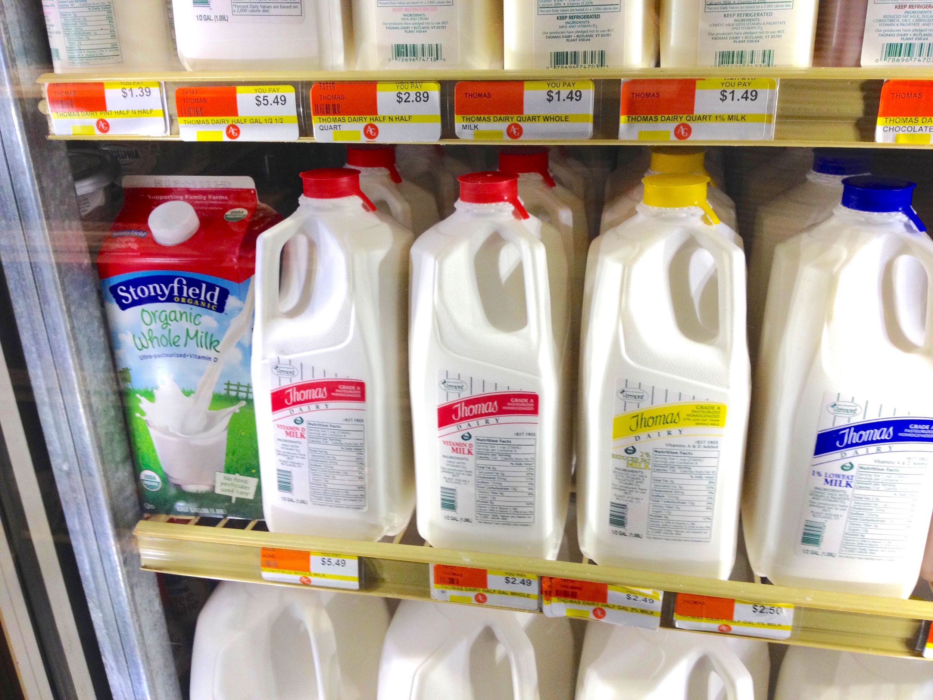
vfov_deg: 40.7
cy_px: 350
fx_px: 943
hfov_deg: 52.6
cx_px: 466
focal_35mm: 35
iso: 100
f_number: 2.4
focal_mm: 4.28
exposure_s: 1/120
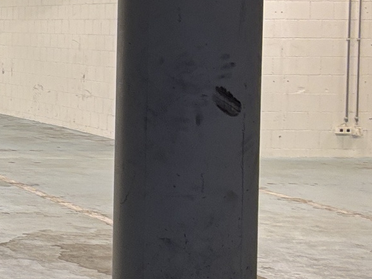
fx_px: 1225
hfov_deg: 14.4
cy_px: 73
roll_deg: -0.7
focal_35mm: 114
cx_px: -370
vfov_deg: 13.0
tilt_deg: -2.4
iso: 80
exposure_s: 1/50
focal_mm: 5.96
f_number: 1.6
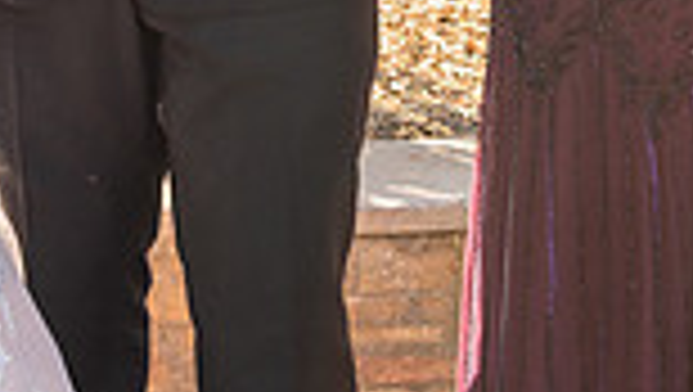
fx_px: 3771
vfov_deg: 5.8
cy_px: -380
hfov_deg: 10.5
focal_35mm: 205
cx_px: 96
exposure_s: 1/250
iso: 200
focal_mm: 48
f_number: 5.6
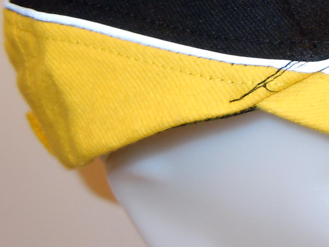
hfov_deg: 22.0
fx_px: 789
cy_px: 3
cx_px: 378
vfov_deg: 17.4
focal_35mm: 83
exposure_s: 1/30
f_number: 3.5
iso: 100
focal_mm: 5.4
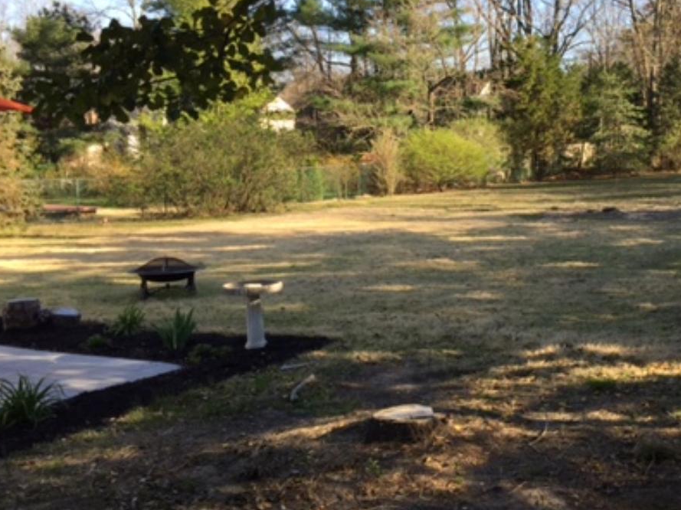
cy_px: 213
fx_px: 924
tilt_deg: -3.9
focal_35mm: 47
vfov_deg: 30.8
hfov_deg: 39.4
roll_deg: +0.5
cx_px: 506
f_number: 2.2
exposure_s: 1/471
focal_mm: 4.15
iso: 32
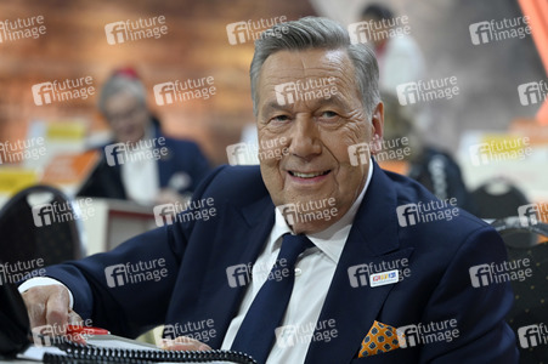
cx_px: 274
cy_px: 182
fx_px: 1065
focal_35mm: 70
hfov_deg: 28.9
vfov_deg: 19.4
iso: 2000
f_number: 2.8
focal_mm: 70
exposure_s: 1/640
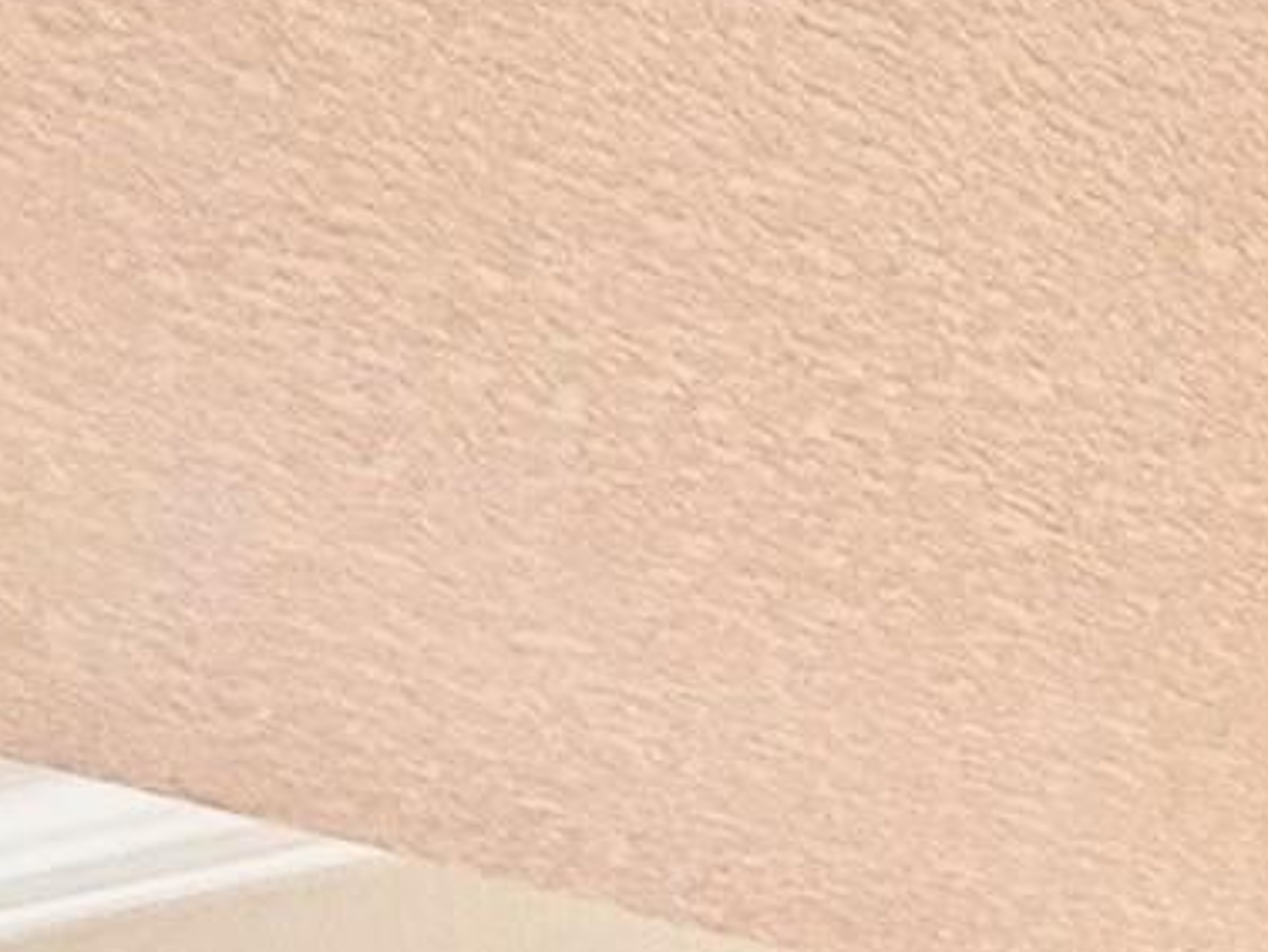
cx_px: 2714
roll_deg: +2.3
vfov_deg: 14.3
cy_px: 2160
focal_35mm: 76
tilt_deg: -8.7
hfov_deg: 16.8
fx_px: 2785
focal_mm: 2.22
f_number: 2.2
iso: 200
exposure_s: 1/60
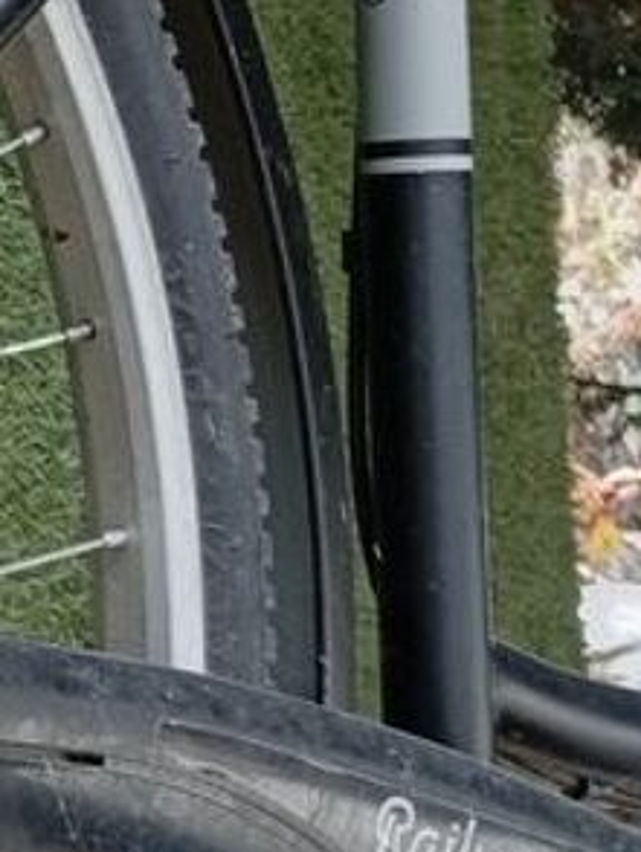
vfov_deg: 16.1
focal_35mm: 122
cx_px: -685
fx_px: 3008
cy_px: 339
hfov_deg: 11.0
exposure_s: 1/33.3
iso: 244
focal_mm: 3.98
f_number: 1.8
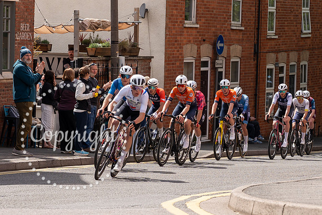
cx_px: 145
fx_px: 1460
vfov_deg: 8.4
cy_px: 91
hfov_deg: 12.6
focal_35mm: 163
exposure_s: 1/1000
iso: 200
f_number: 5
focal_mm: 70
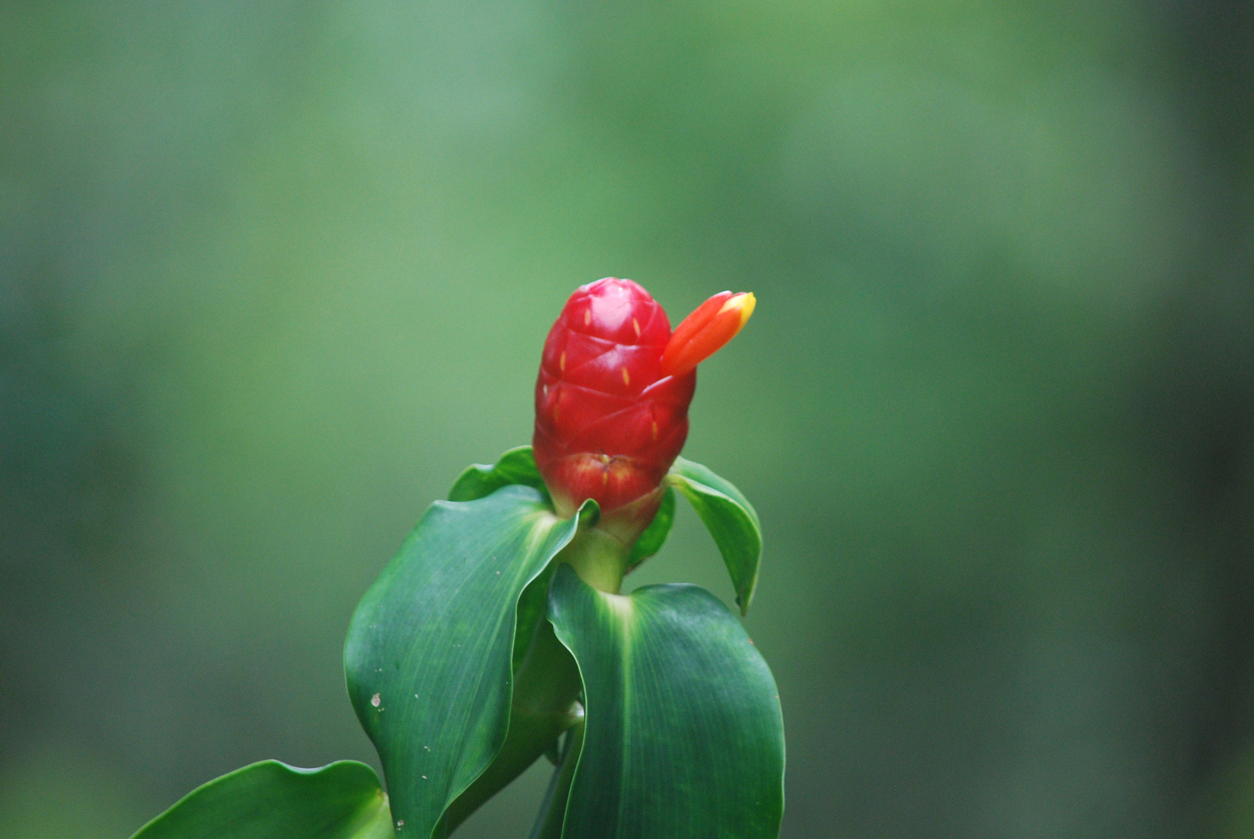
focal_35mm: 450
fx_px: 15694
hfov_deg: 4.6
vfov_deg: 3.1
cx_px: 627
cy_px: 420
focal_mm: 300
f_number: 5.6
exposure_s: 1/320
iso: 800
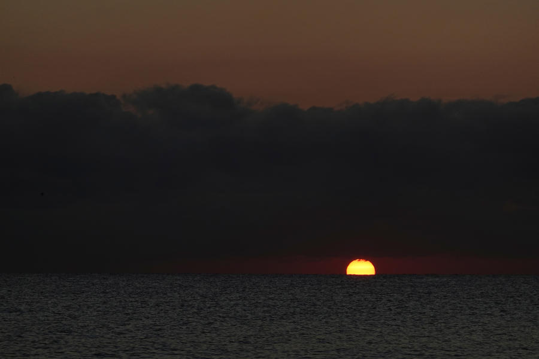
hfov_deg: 10.3
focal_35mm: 200
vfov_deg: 6.9
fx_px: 2994
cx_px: 270
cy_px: 180
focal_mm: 72
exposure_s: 1/1000
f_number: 4.5
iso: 200
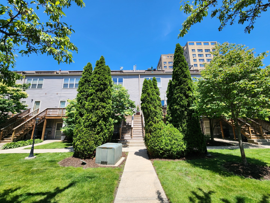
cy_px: 102
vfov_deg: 89.9
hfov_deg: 106.2
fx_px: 101
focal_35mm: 13
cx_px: 135
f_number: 2.2
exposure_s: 1/1325
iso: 50
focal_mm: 2.2
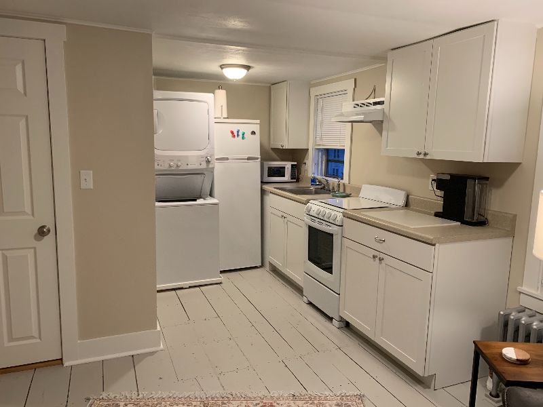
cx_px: 272
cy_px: 204
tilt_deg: -6.9
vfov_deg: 53.1
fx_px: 408
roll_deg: -1.4
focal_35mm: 26
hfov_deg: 67.3
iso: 160
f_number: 1.8
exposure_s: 1/60
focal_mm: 4.25
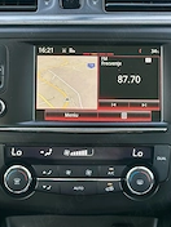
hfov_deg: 13.6
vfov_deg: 17.9
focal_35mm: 109
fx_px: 718
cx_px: 89
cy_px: 45
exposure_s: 1/248
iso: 100
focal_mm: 6.86
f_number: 1.78
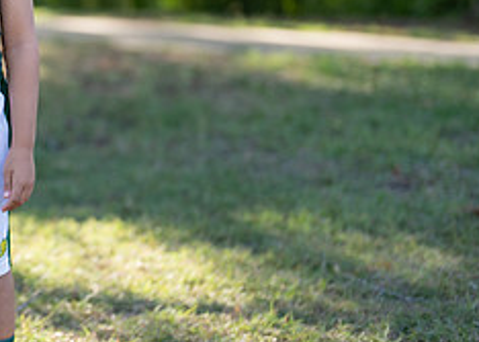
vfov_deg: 11.0
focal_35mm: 130
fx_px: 1768
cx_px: -63
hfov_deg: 15.0
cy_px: 80
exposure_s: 1/1250
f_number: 1.2
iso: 100
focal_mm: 50
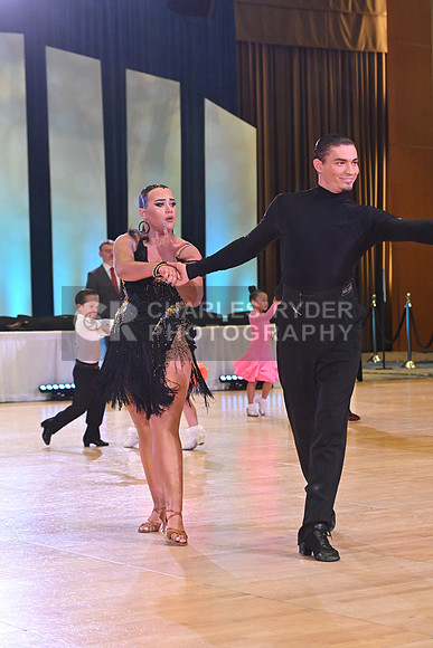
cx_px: 216
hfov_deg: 14.4
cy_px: 324
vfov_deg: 21.5
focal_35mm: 95
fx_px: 1713
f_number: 6.3
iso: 4000
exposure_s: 1/400
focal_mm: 95
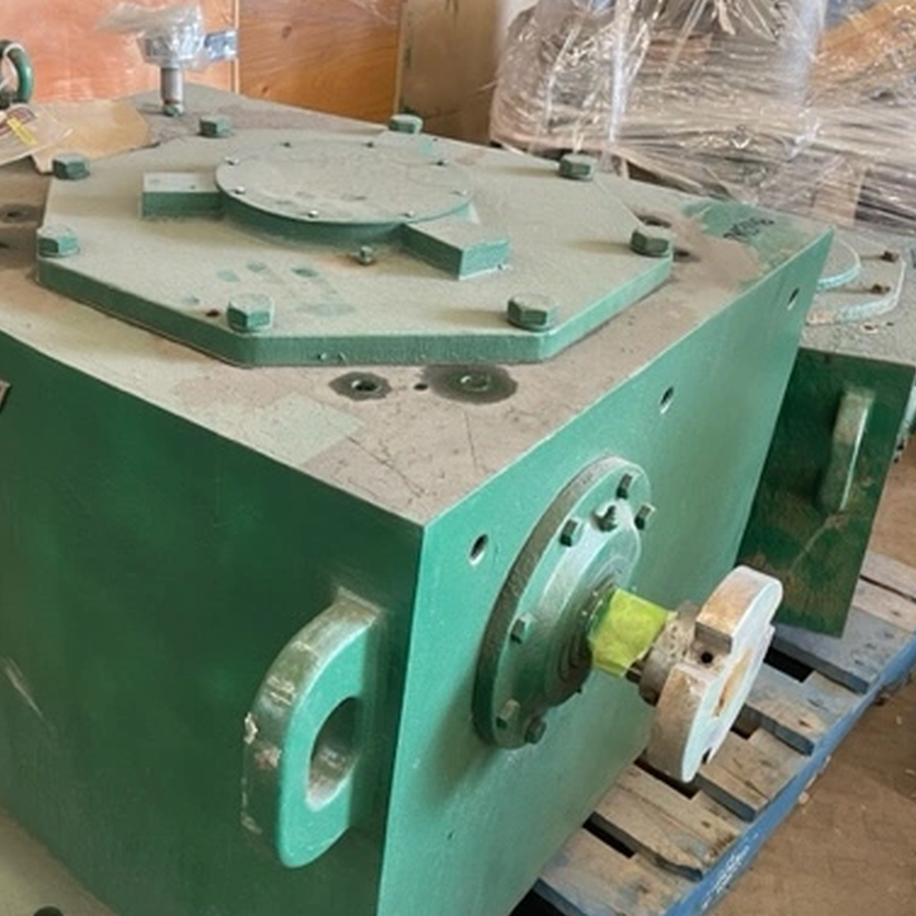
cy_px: 476
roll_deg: -1.4
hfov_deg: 41.8
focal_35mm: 39
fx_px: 1168
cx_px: 253
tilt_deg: -32.6
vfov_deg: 42.8
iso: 160
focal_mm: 5.1
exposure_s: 1/60
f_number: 1.6
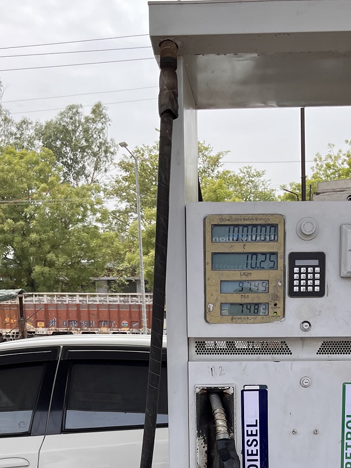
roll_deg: +2.5
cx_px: 230
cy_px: 399
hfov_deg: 29.5
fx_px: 662
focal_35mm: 49
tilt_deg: -9.0
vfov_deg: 37.0
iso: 50
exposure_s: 1/1212
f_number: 1.6
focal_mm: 5.1
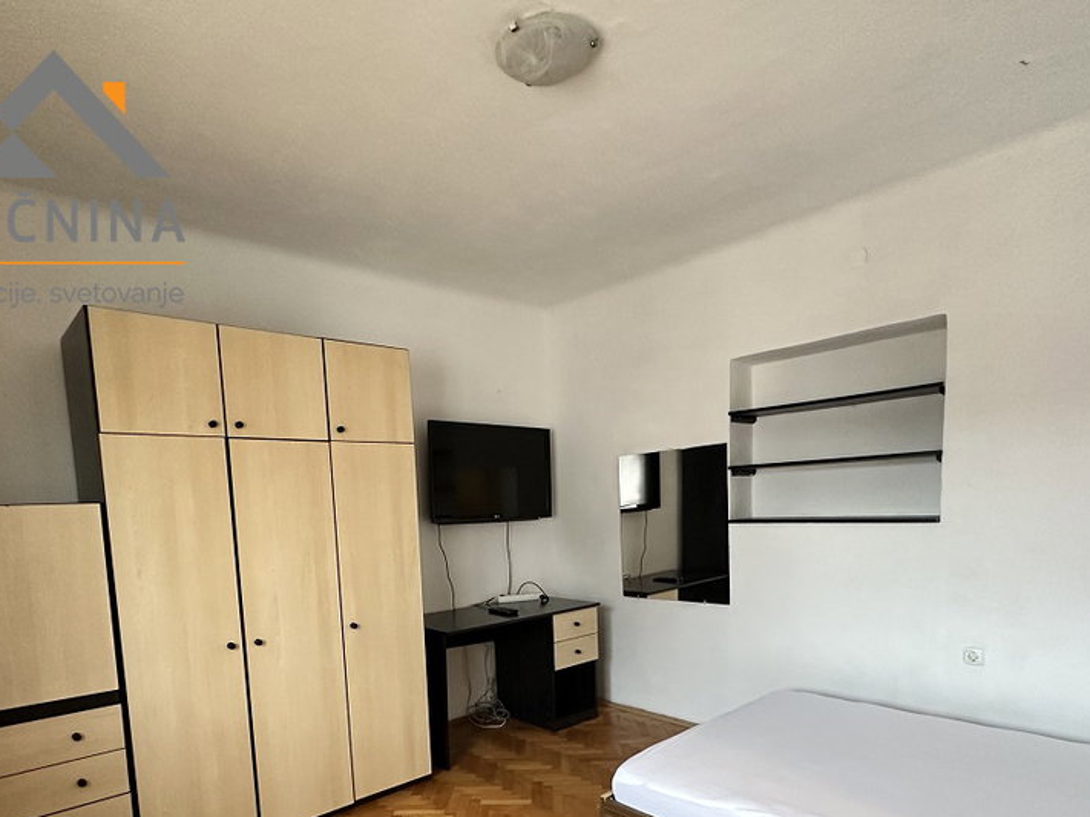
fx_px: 661
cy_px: 576
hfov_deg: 78.9
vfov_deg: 61.1
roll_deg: +3.3
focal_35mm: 21
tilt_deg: -7.0
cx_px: 503
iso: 400
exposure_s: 1/60
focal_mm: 2.22
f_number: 2.2
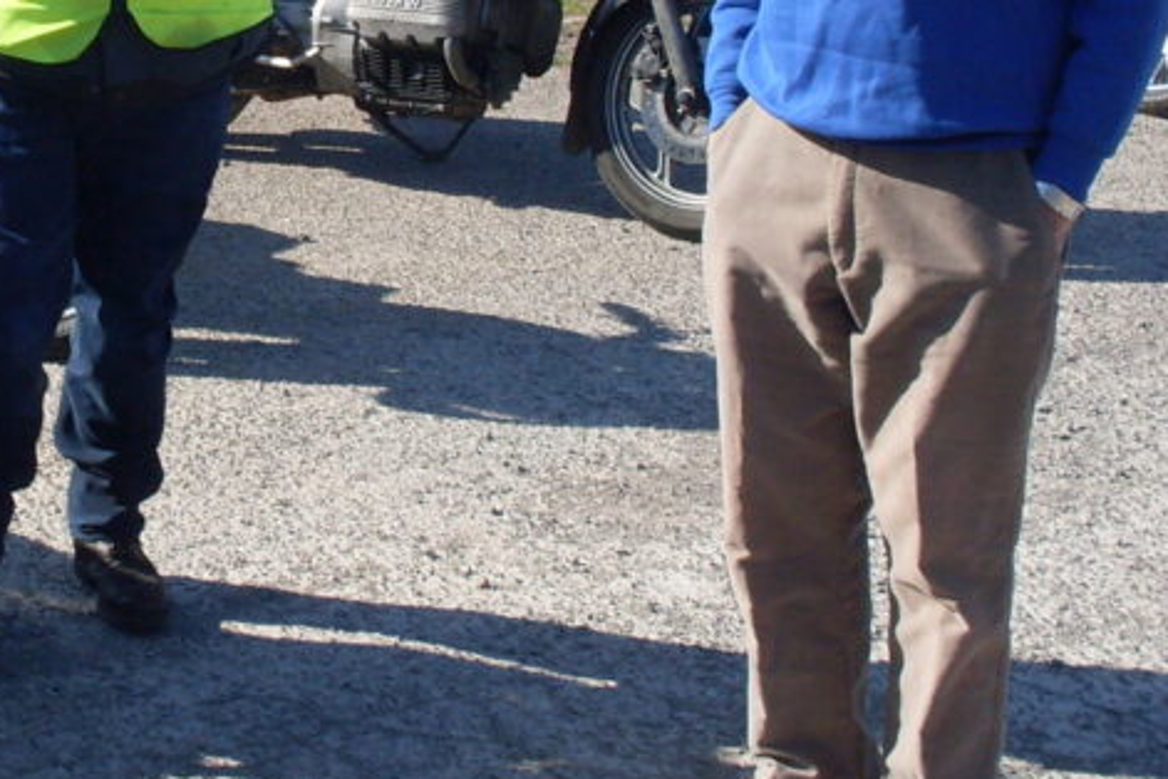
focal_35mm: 86
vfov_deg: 15.7
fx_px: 2790
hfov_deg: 23.3
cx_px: 221
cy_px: 99
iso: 80
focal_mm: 6.3
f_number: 8.4
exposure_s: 1/180
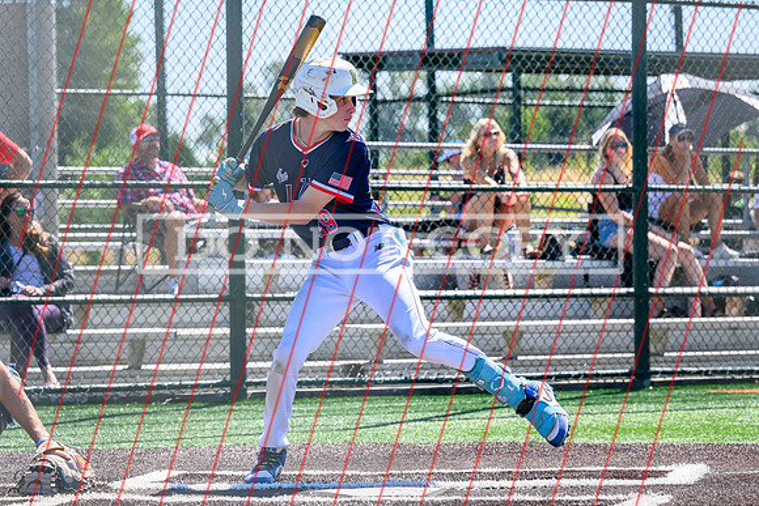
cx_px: 332
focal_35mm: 178
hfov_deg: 11.5
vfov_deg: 7.7
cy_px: 277
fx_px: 3763
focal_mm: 135
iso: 1000
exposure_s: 1/3200
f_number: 5
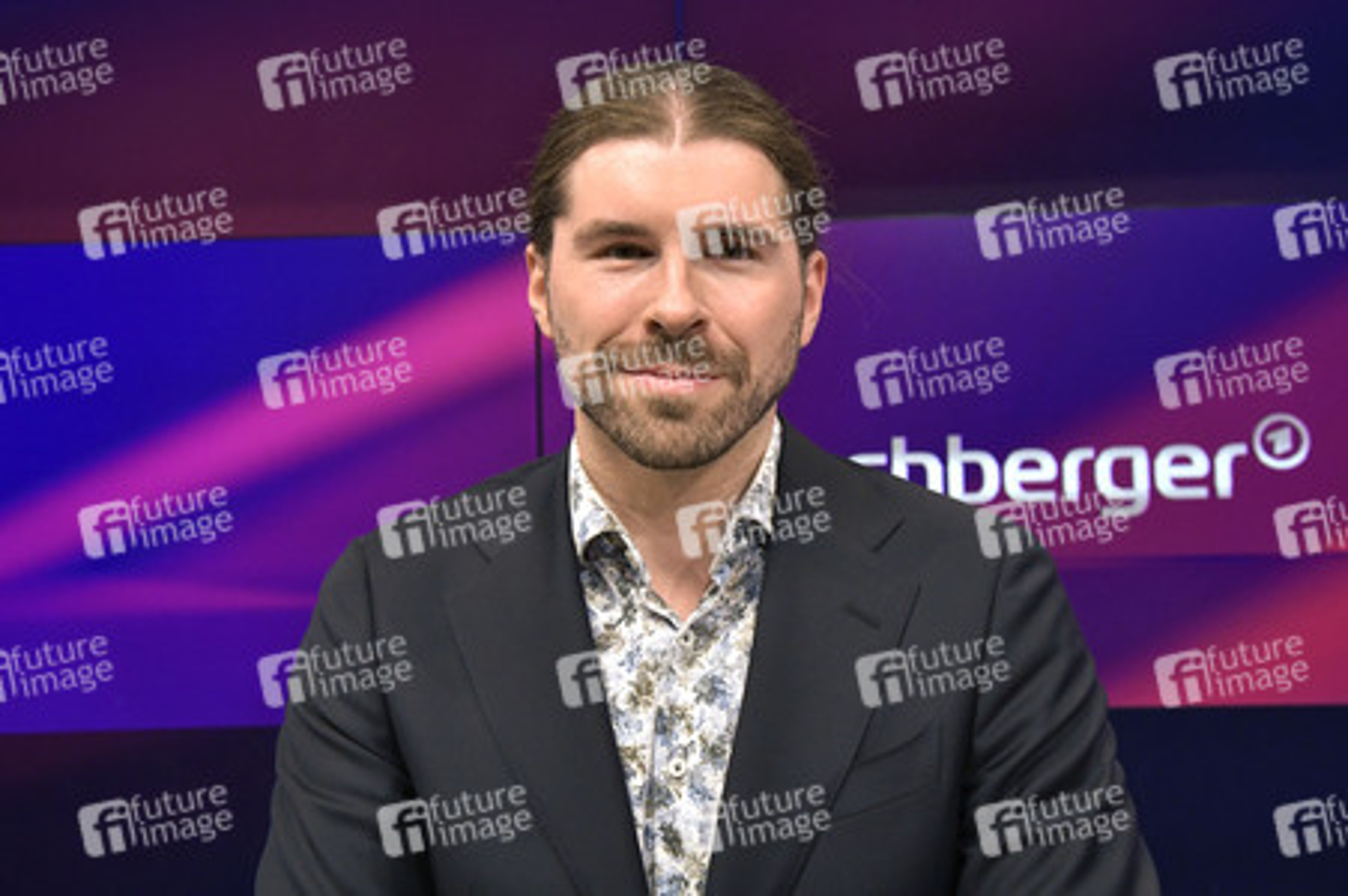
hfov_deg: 44.5
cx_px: 674
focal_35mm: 44
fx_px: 1646
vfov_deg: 30.5
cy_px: 448
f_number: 6.3
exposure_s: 1/200
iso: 2500
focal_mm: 44
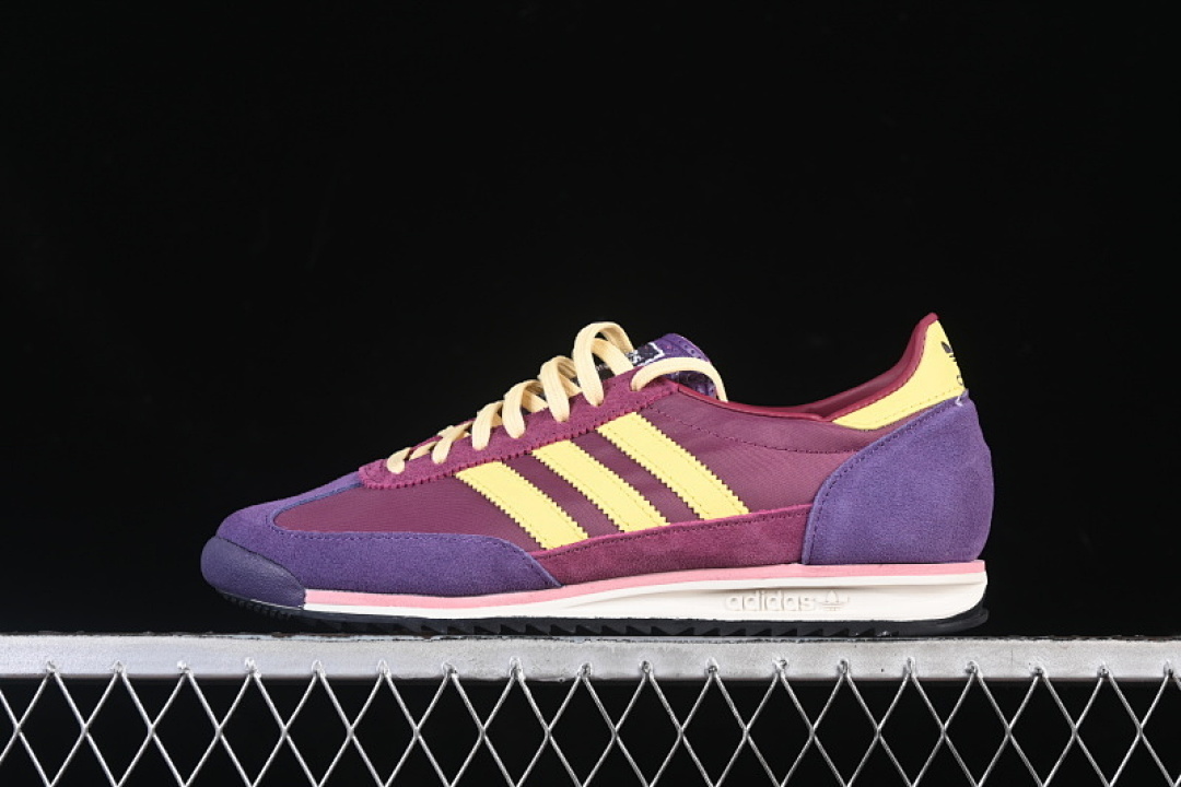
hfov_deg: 27.0
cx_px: 590
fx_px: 2460
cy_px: 394
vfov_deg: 18.2
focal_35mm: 75
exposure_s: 1/60
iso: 160
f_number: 6.3
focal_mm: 50
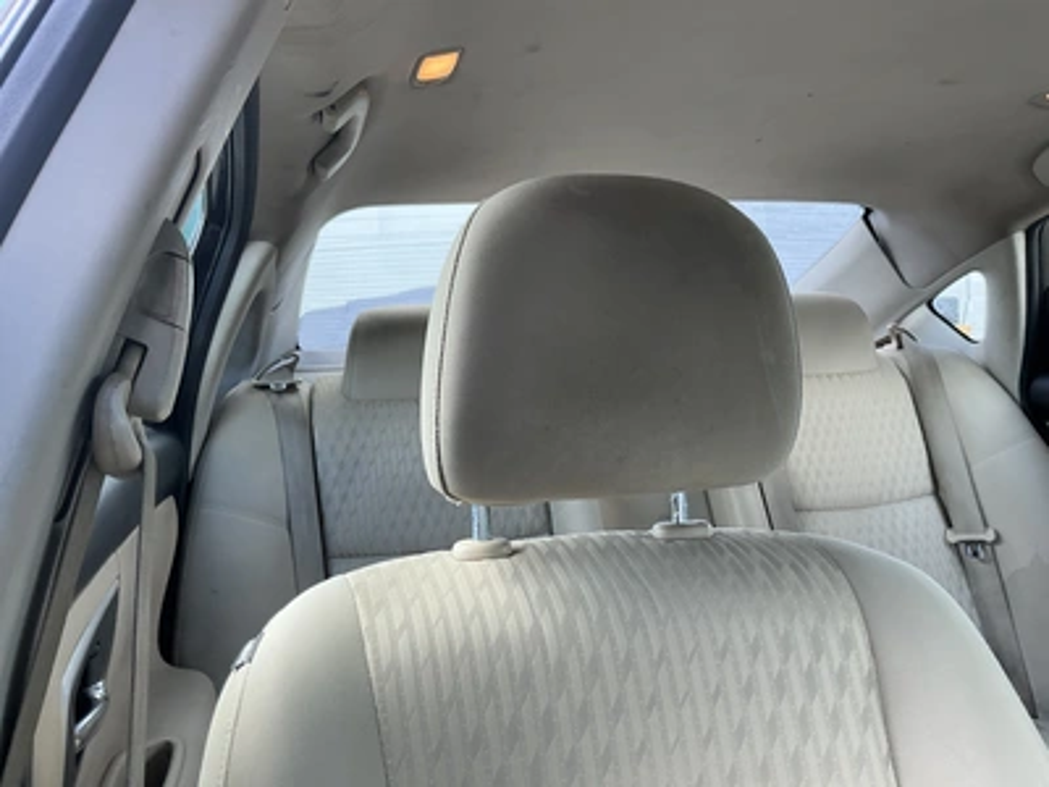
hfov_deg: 63.4
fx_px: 849
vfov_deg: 49.7
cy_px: 394
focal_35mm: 28
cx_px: 524
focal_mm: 3
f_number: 1.8
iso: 32
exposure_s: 1/122
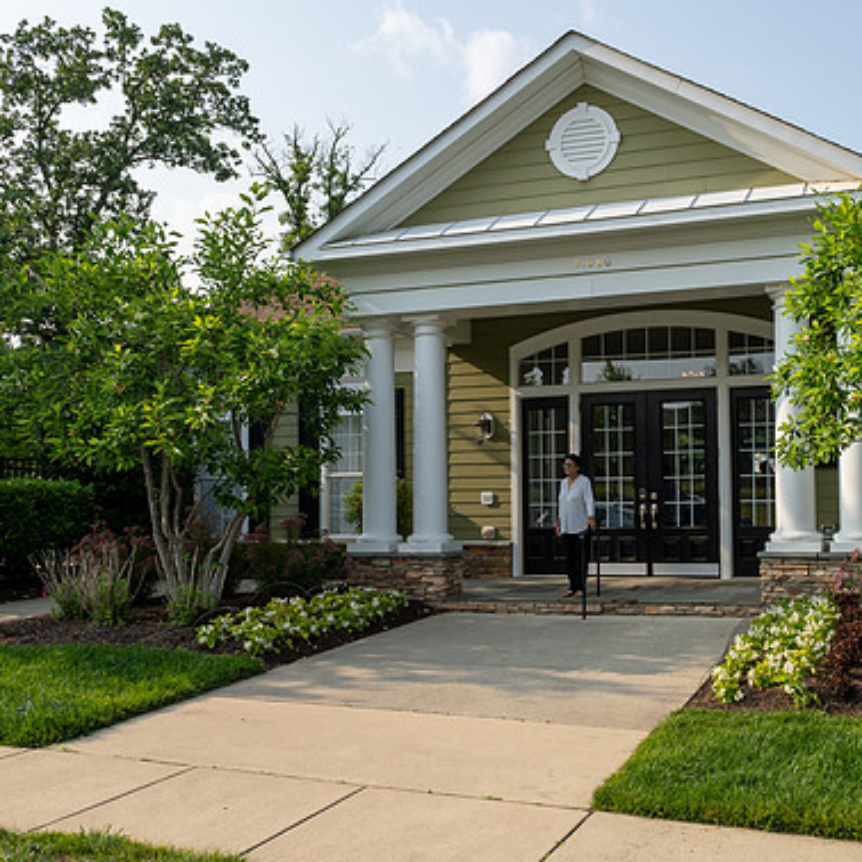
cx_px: 595
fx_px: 958
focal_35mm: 34
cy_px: 458
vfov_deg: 48.4
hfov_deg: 47.4
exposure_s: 1/250
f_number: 7.1
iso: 125
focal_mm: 17
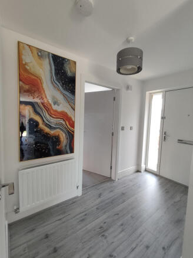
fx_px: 111
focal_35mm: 15
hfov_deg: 81.8
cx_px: 96
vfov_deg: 98.2
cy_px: 129
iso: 250
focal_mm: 1.65
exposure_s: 1/100
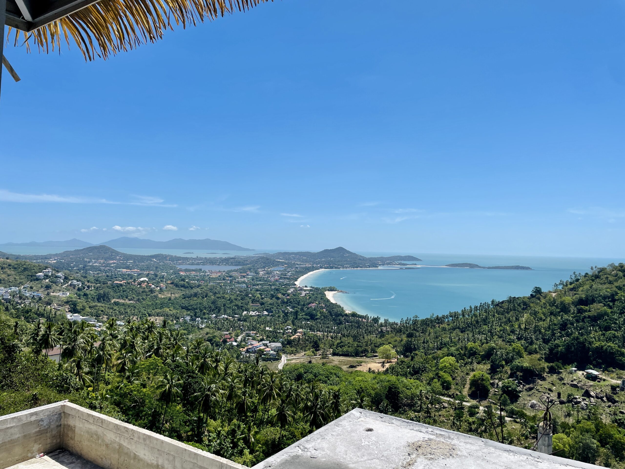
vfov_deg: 53.1
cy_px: 234
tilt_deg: +5.0
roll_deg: +0.1
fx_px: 469
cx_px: 312
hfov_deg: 67.3
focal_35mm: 26
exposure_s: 1/5051
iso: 32
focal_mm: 4.2
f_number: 1.6
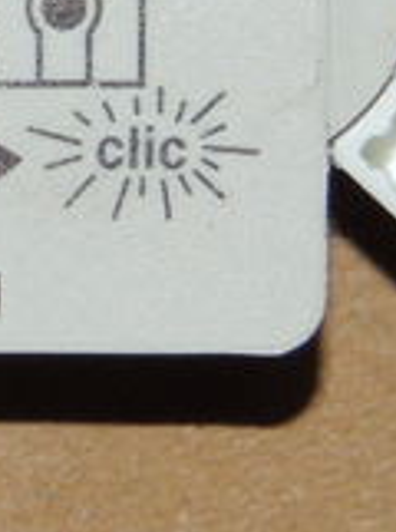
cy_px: -208
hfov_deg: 2.4
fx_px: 9541
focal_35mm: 623
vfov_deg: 3.2
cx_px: -614
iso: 140
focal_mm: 17.8
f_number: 4.1
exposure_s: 1/60
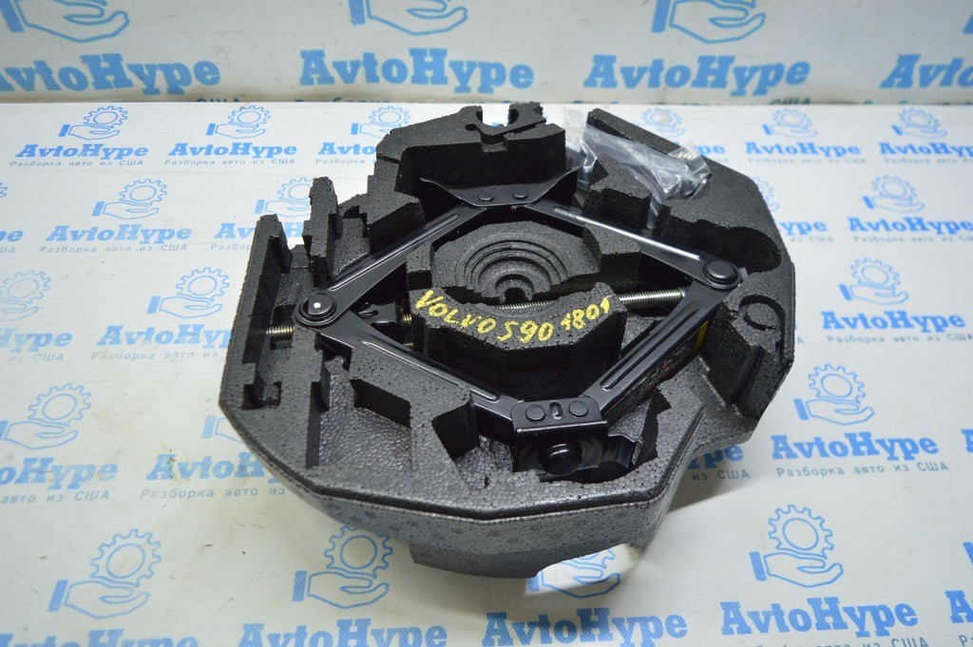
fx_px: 729
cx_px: 486
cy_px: 324
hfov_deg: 67.4
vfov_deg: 47.9
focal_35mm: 27
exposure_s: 1/40
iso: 400
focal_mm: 18
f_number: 3.5
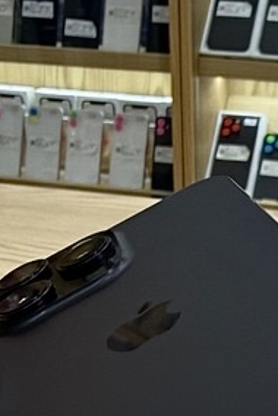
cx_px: 362
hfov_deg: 16.4
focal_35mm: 79
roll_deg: -3.5
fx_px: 913
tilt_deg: -17.3
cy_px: 362
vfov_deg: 25.0
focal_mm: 2.22
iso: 80
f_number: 2.2
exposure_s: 1/120
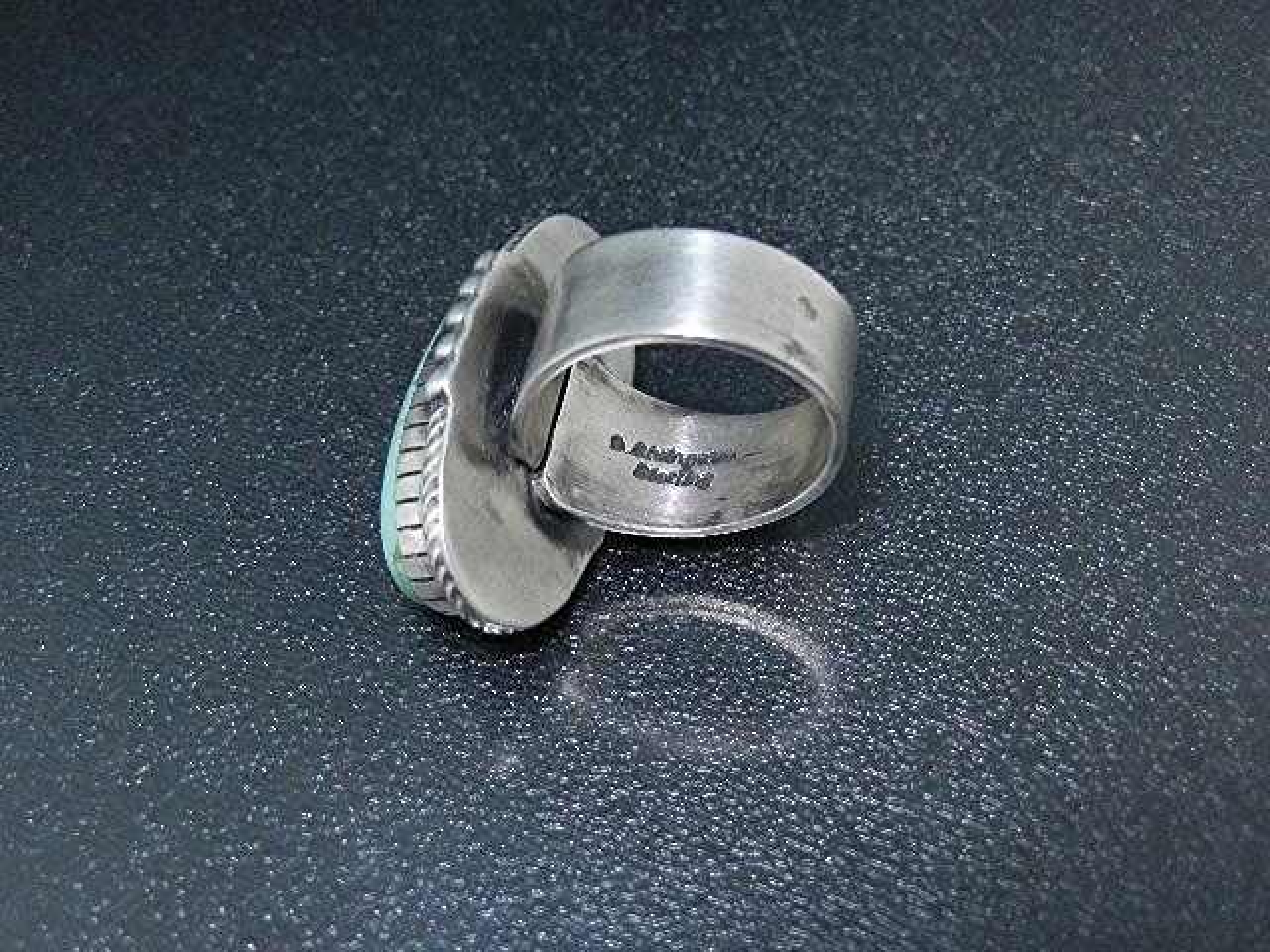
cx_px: 635
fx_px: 1651
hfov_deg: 42.1
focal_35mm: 45
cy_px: 476
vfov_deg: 32.2
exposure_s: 1/30
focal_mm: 8.1
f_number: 7.6
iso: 516
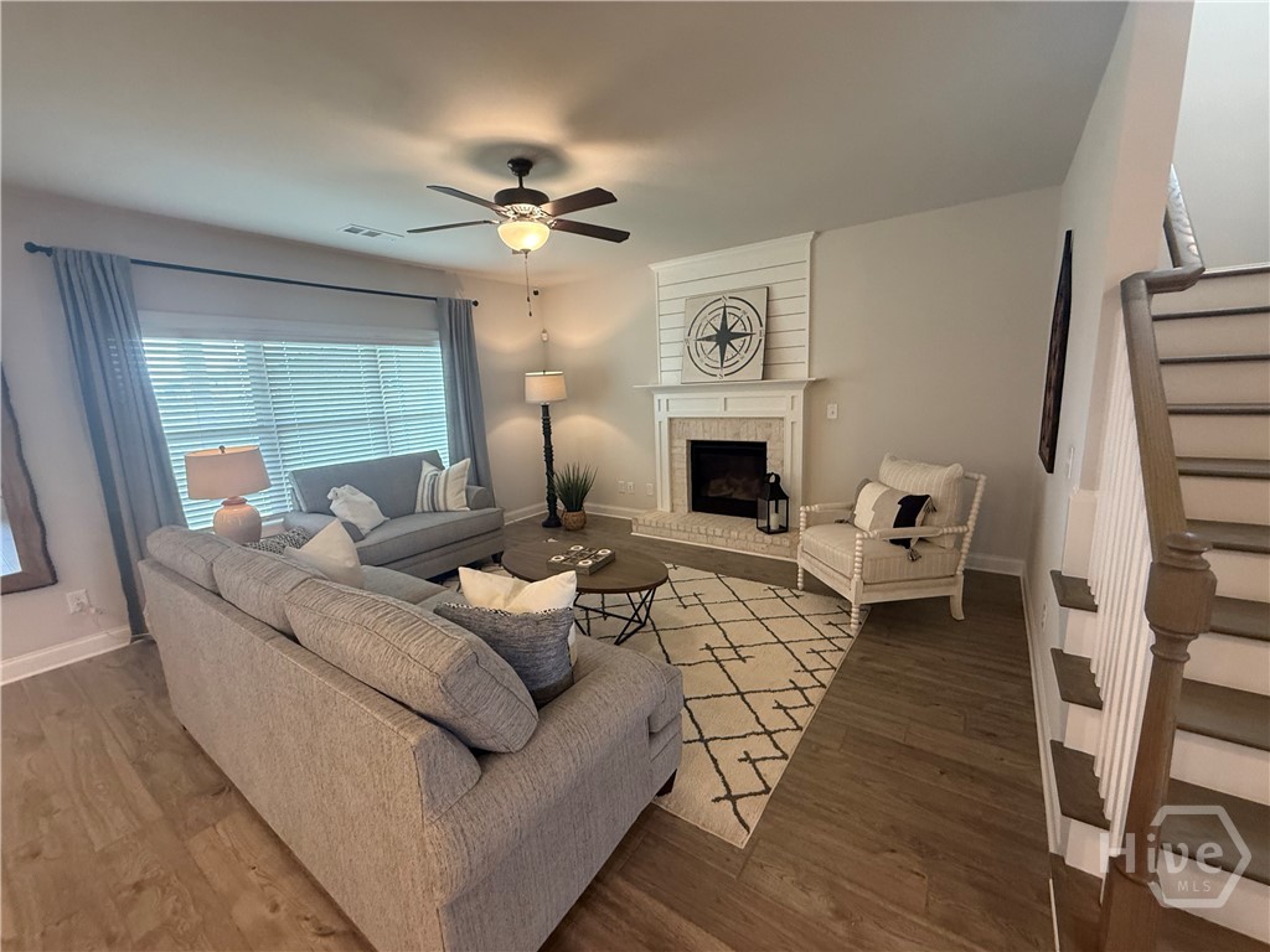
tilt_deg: -9.4
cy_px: 476
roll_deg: +2.1
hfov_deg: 102.1
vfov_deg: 85.7
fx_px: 514
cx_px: 635
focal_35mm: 14
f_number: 2.2
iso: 320
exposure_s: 1/60
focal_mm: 2.22
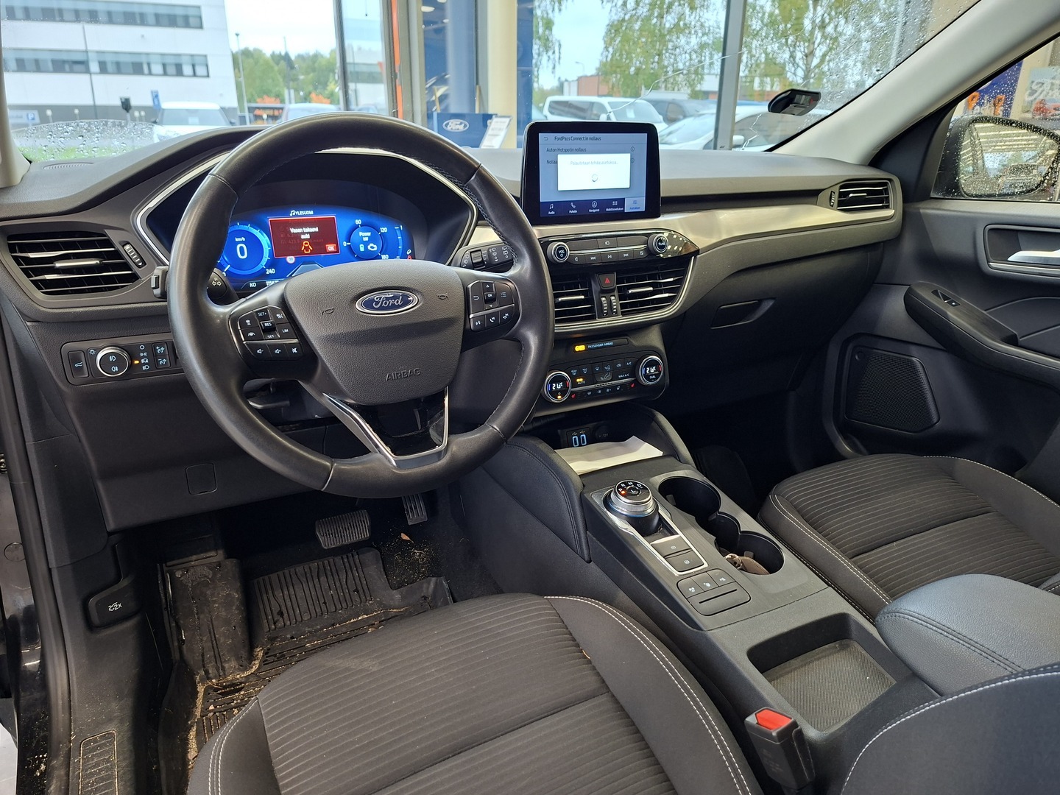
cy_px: 398
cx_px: 530
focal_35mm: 23
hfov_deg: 73.9
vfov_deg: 58.9
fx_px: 704
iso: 250
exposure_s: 1/50
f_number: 1.8
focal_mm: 5.54
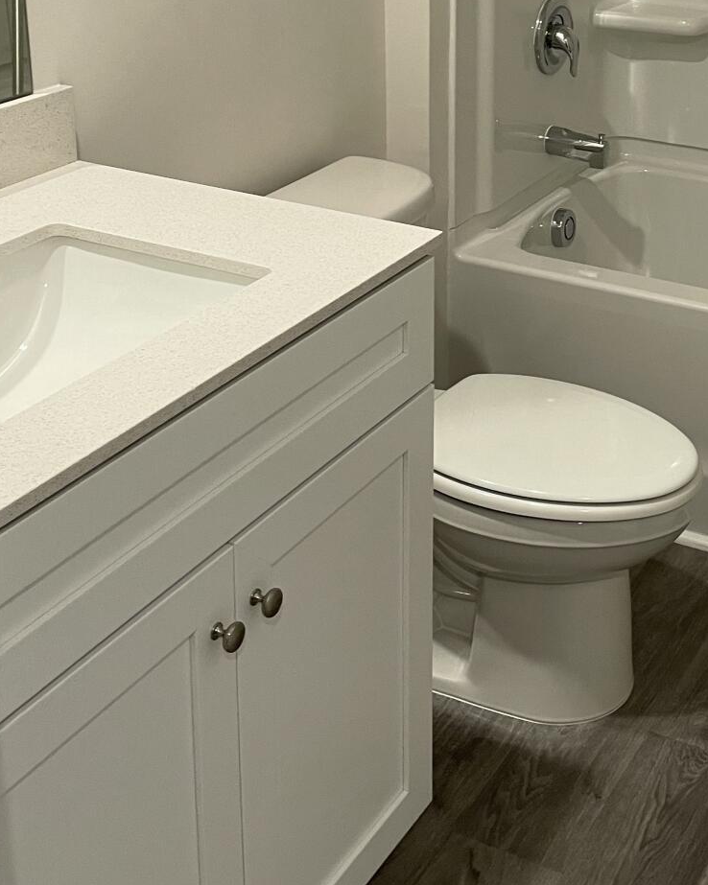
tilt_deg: -16.3
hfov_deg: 27.0
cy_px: 119
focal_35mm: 55
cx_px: 586
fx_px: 1441
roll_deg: -1.5
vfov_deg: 32.7
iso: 100
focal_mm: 4.2
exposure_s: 1/60
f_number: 1.6
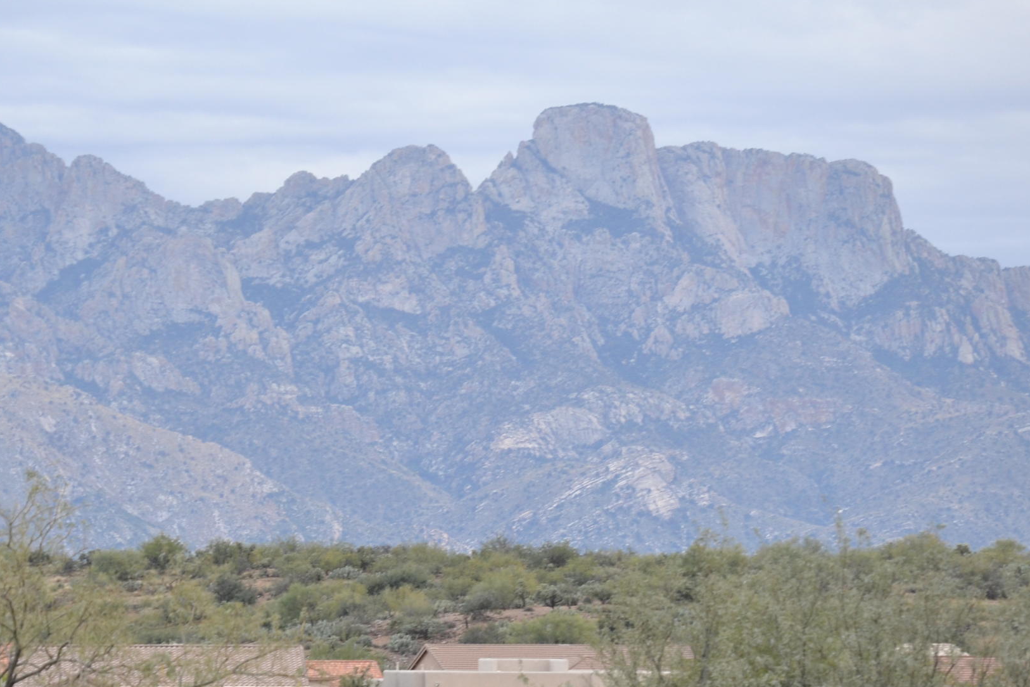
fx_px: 9896
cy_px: 524
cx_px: 344
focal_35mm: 346
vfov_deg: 4.0
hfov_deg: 6.0
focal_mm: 125
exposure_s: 1/30
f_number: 4.8
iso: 400
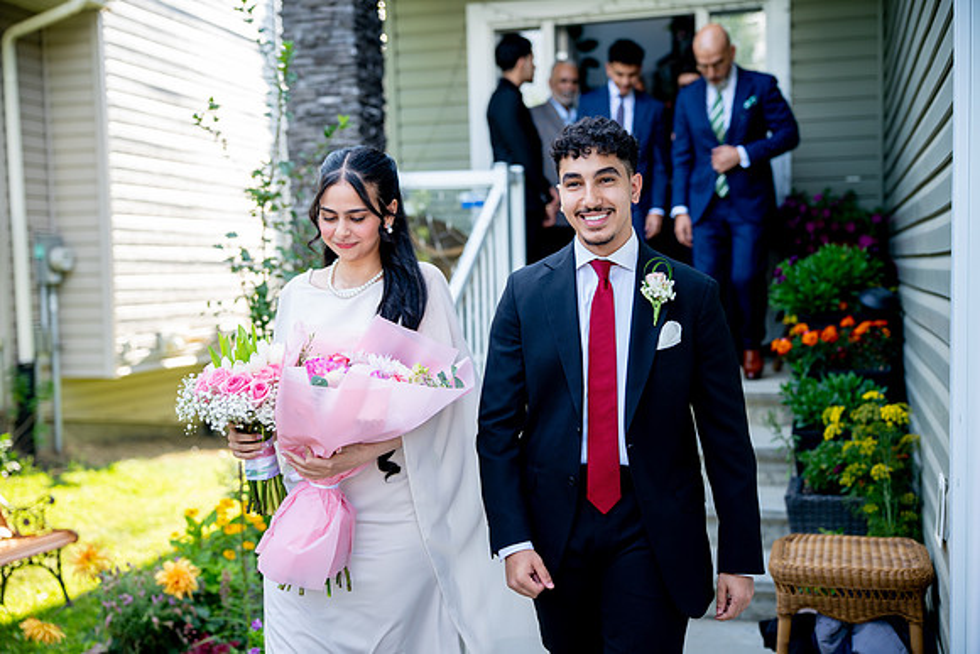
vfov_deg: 30.5
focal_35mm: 44
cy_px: 327
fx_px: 1198
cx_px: 490
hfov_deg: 44.5
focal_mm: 44
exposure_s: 1/400
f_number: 2
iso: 200
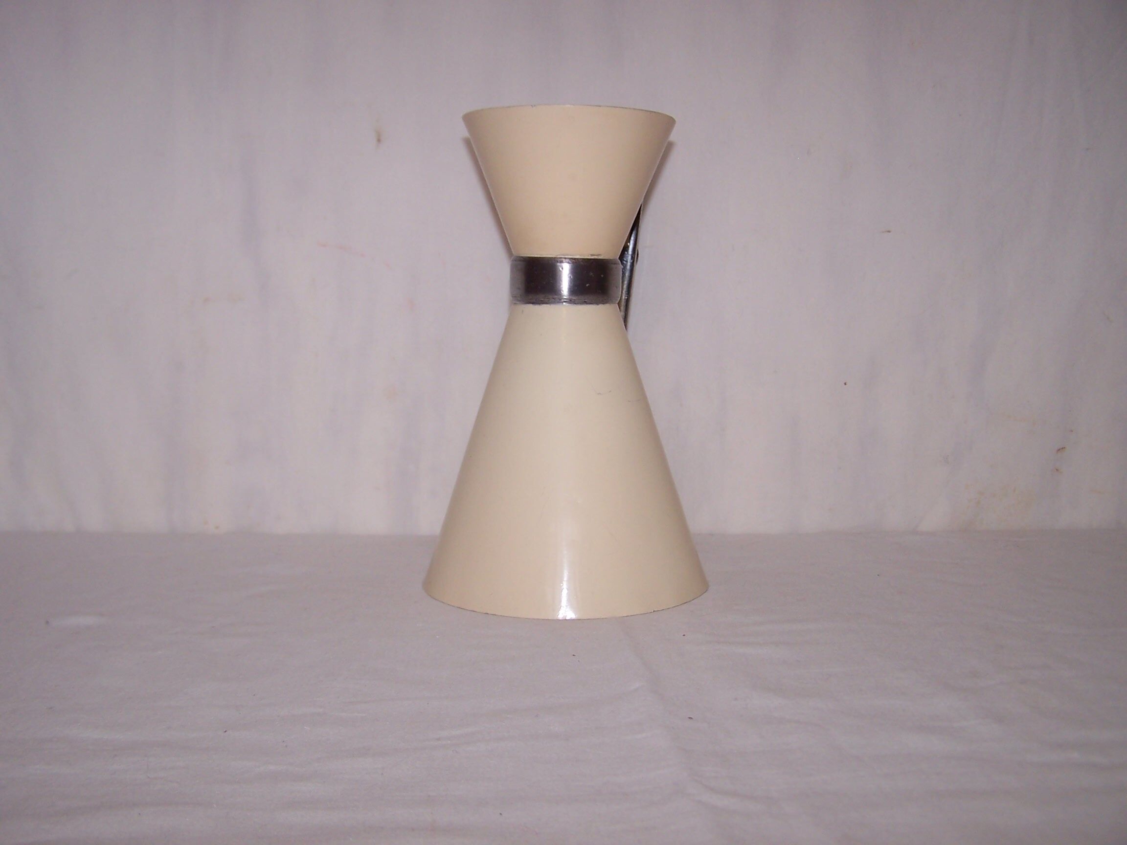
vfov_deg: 37.7
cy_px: 422
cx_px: 564
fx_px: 1237
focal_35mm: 38
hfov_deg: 49.0
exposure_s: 1/60
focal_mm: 6.3
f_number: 2.8
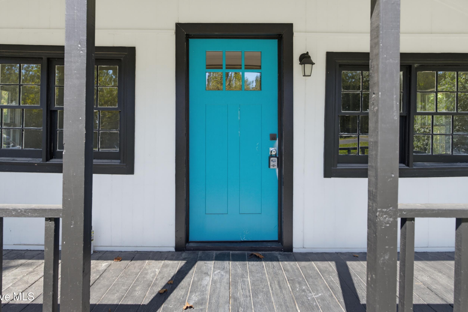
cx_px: 235
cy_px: 126
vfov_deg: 51.7
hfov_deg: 72.4
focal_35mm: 25
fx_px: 320
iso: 500
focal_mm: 20.5
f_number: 4
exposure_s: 1/500
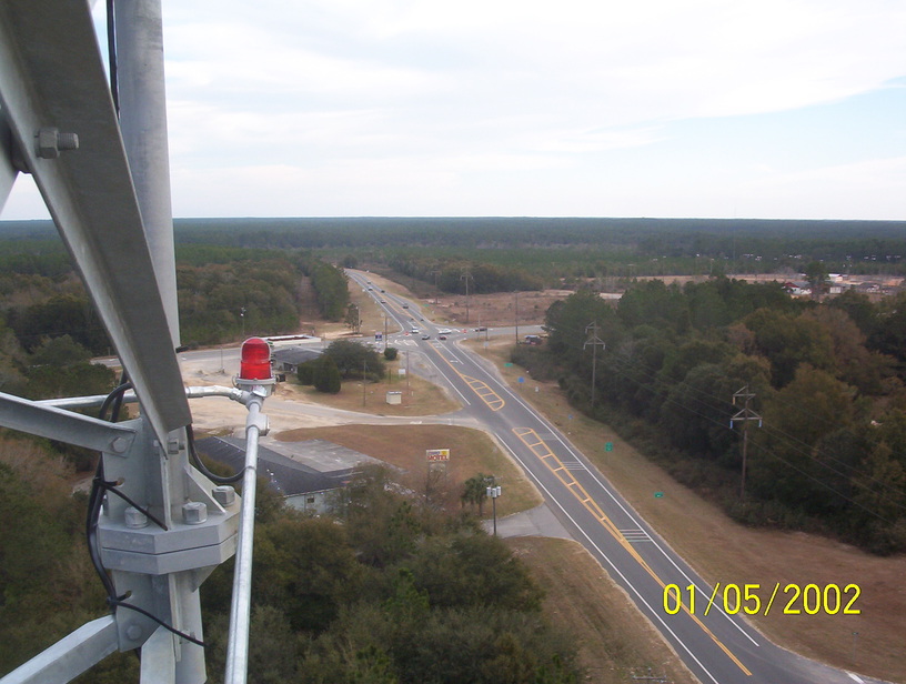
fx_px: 1023
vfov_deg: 37.0
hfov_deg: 47.8
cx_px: 453
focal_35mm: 39
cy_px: 342
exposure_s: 1/226
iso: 100
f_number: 4.5
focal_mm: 6
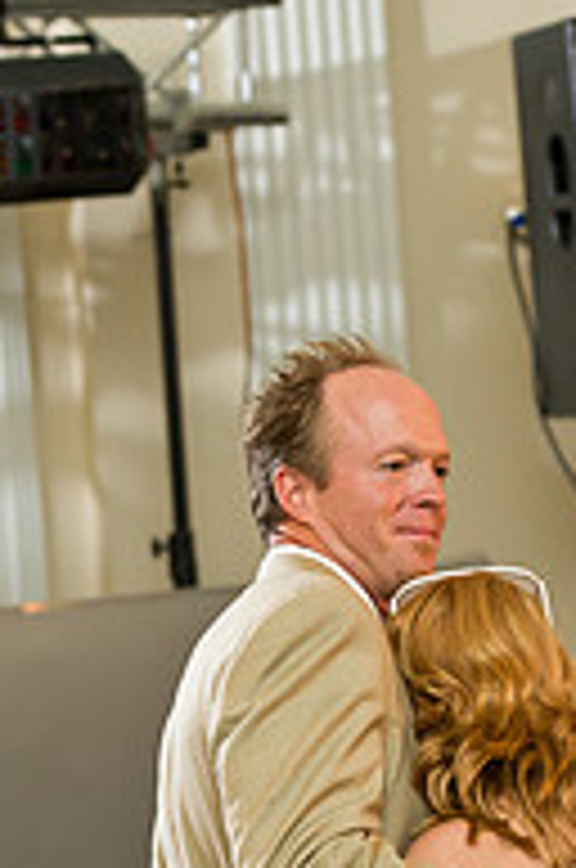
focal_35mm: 163
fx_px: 3926
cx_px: 290
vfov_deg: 12.6
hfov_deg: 8.4
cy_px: 634
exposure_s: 1/125
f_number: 3.2
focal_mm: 70
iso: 1600
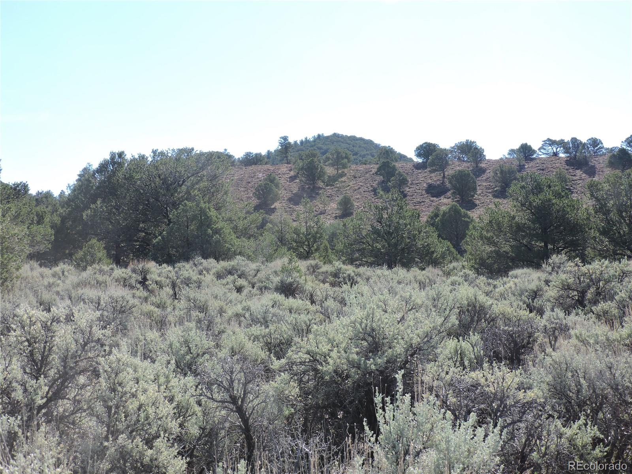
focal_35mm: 43
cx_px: 316
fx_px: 785
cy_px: 237
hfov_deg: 43.9
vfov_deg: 33.6
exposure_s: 1/500
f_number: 3.4
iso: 100
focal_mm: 7.7
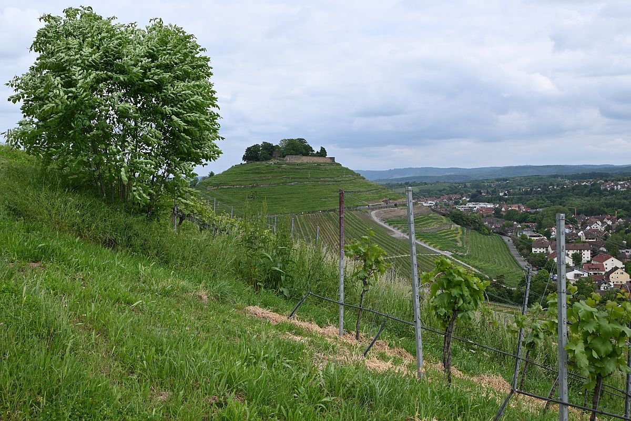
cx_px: 316
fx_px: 697
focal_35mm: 40
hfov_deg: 48.7
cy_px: 210
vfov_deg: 33.6
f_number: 7.1
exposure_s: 1/400
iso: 100
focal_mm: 26.5
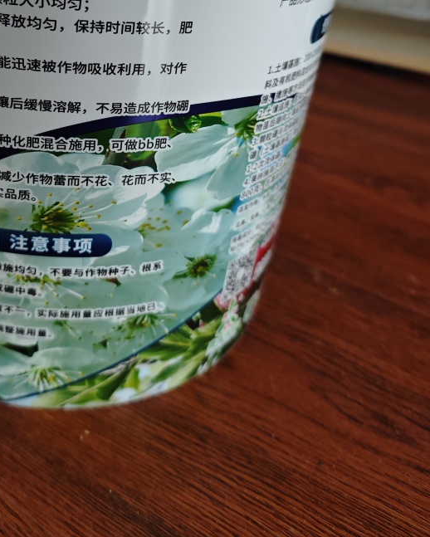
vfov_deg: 46.4
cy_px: 104
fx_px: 588
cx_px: 111
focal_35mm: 37
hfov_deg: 39.2
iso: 1000
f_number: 1.6
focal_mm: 6.55
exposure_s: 1/33.3
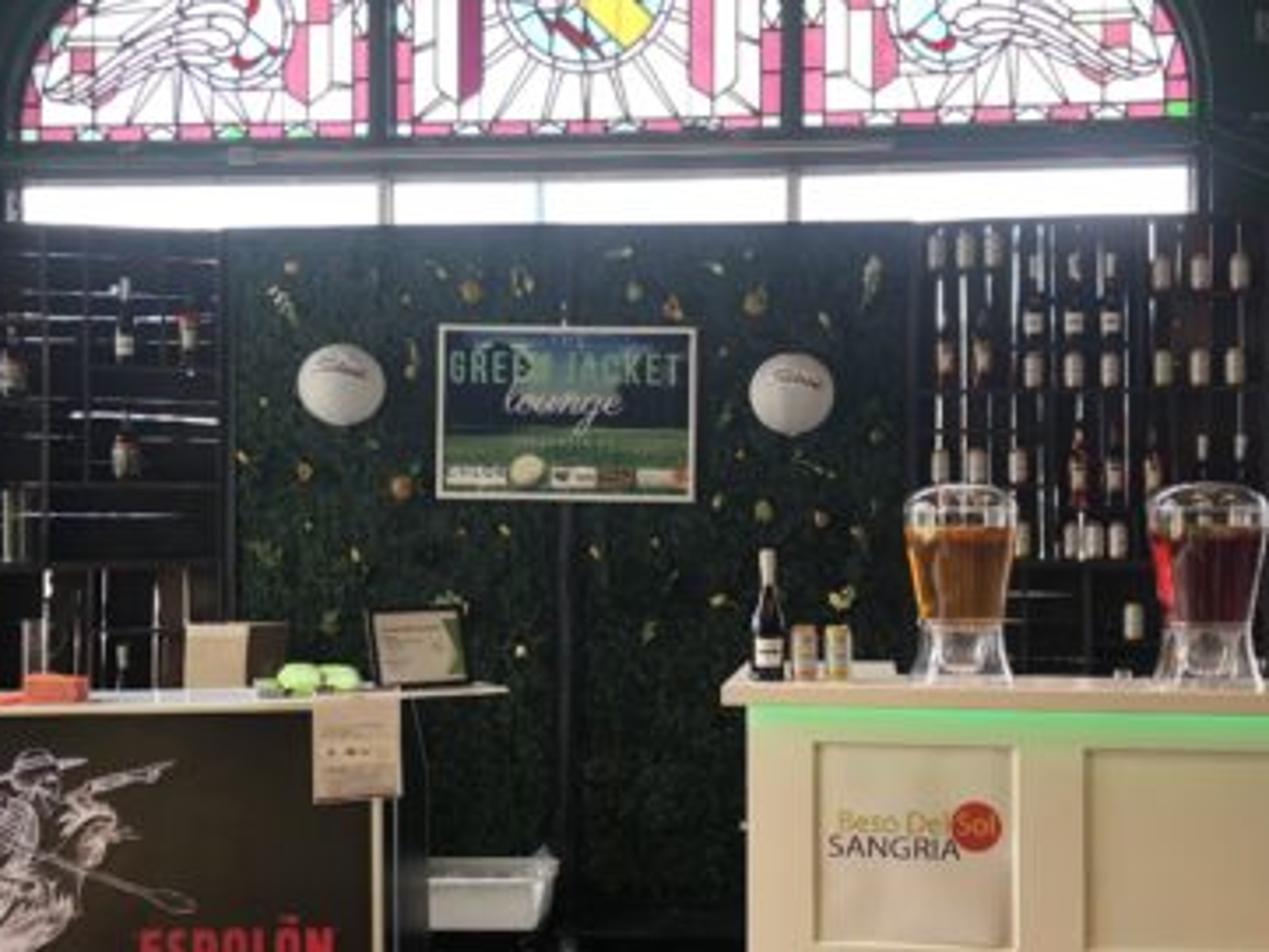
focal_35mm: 45
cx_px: 685
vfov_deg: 32.2
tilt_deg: +0.8
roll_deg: +0.5
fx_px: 1650
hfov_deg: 42.0
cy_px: 539
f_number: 1.8
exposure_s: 1/120
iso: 32
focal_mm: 4
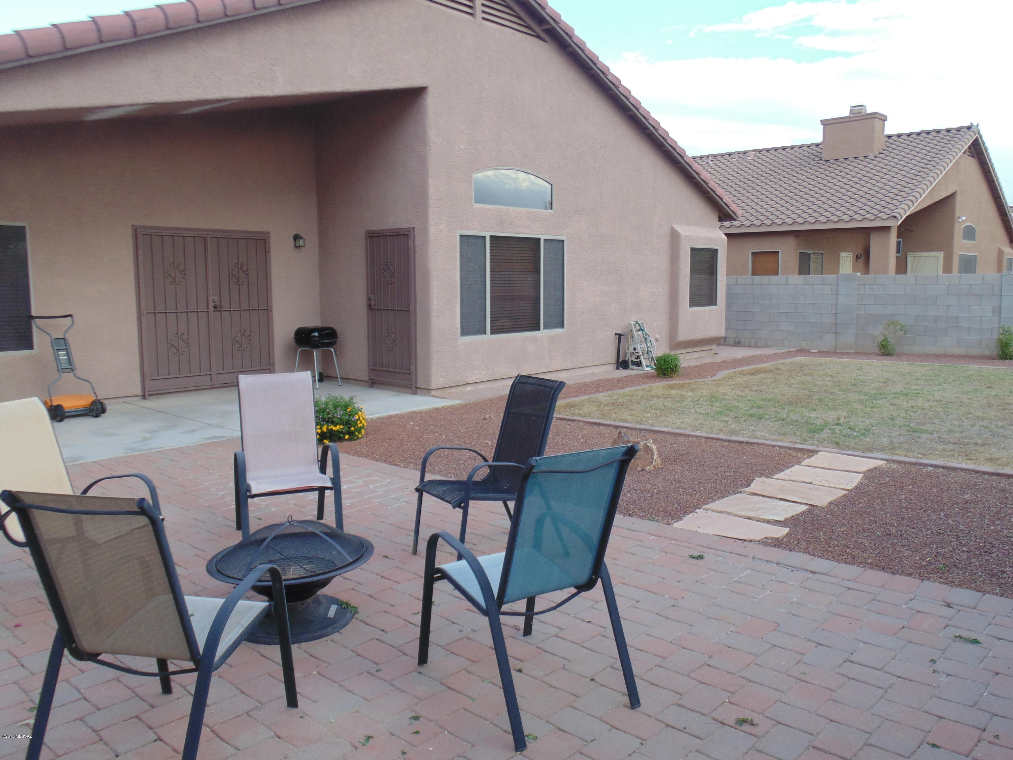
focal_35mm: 27
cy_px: 380
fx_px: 790
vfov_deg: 51.4
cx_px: 506
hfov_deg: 65.3
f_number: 3.2
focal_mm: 4.8
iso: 80
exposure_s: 1/125
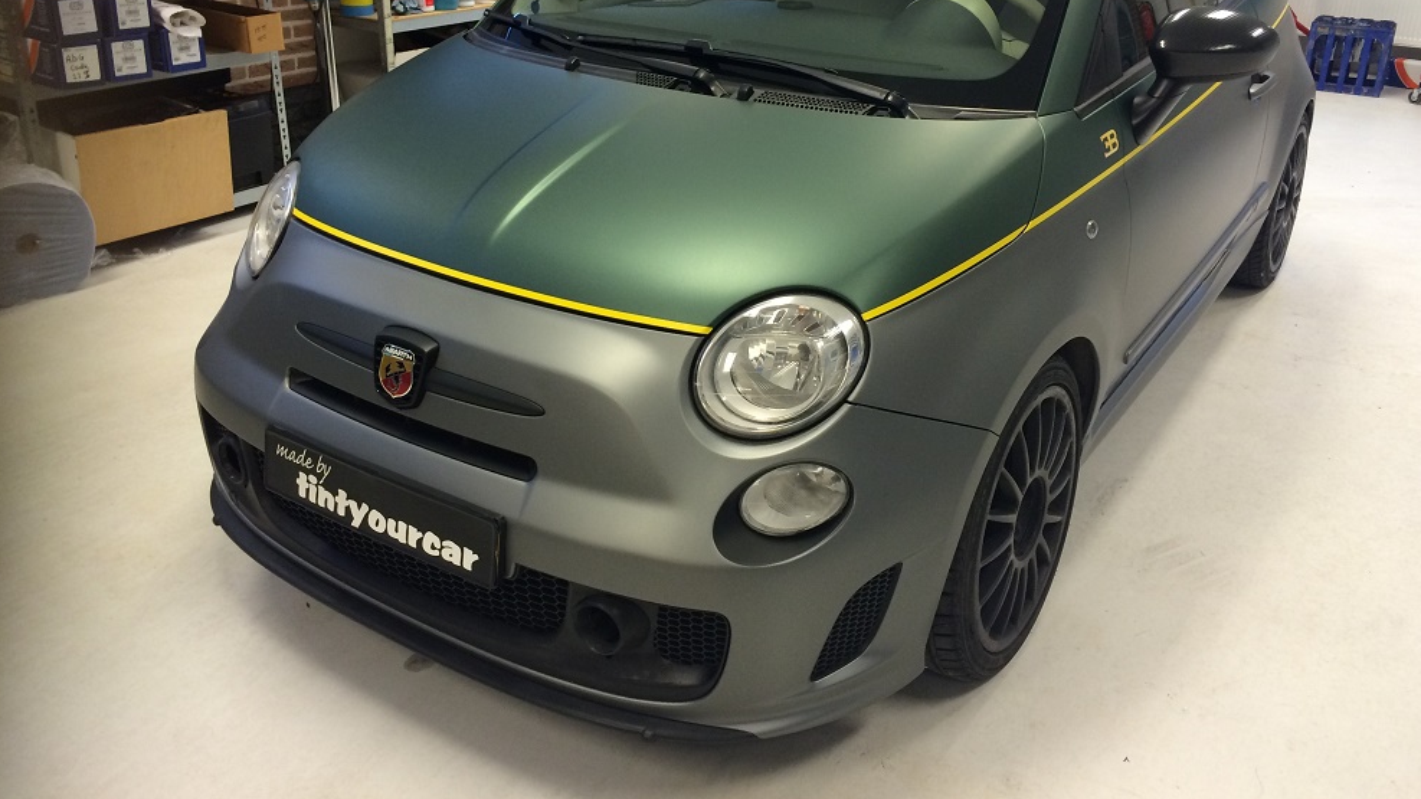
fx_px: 1206
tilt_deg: -19.7
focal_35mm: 32
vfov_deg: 36.3
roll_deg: -0.7
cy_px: 268
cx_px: 713
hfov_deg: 61.0
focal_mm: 4.15
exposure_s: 1/33
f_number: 2.2
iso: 80
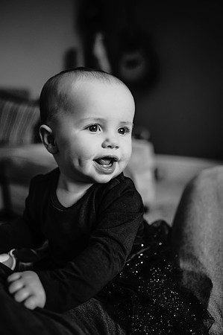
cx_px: 112
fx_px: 326
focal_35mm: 35
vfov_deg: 54.5
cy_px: 168
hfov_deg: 37.8
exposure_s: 1/160
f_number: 2.2
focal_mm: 35
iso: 360
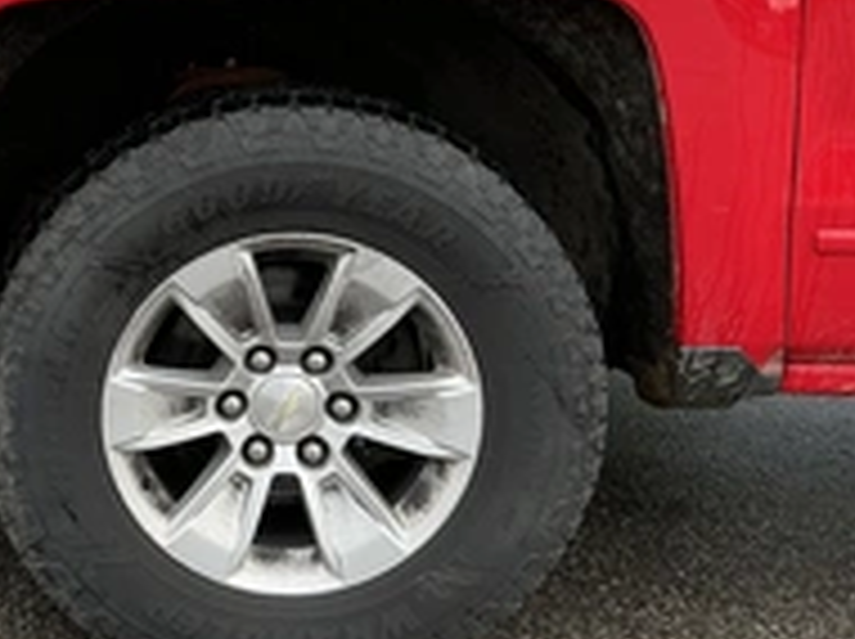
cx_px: 81
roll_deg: -1.5
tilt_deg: -10.7
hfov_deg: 31.2
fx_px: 1455
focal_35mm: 59
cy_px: 158
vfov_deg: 24.5
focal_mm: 3
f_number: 1.8
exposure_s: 1/122
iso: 25
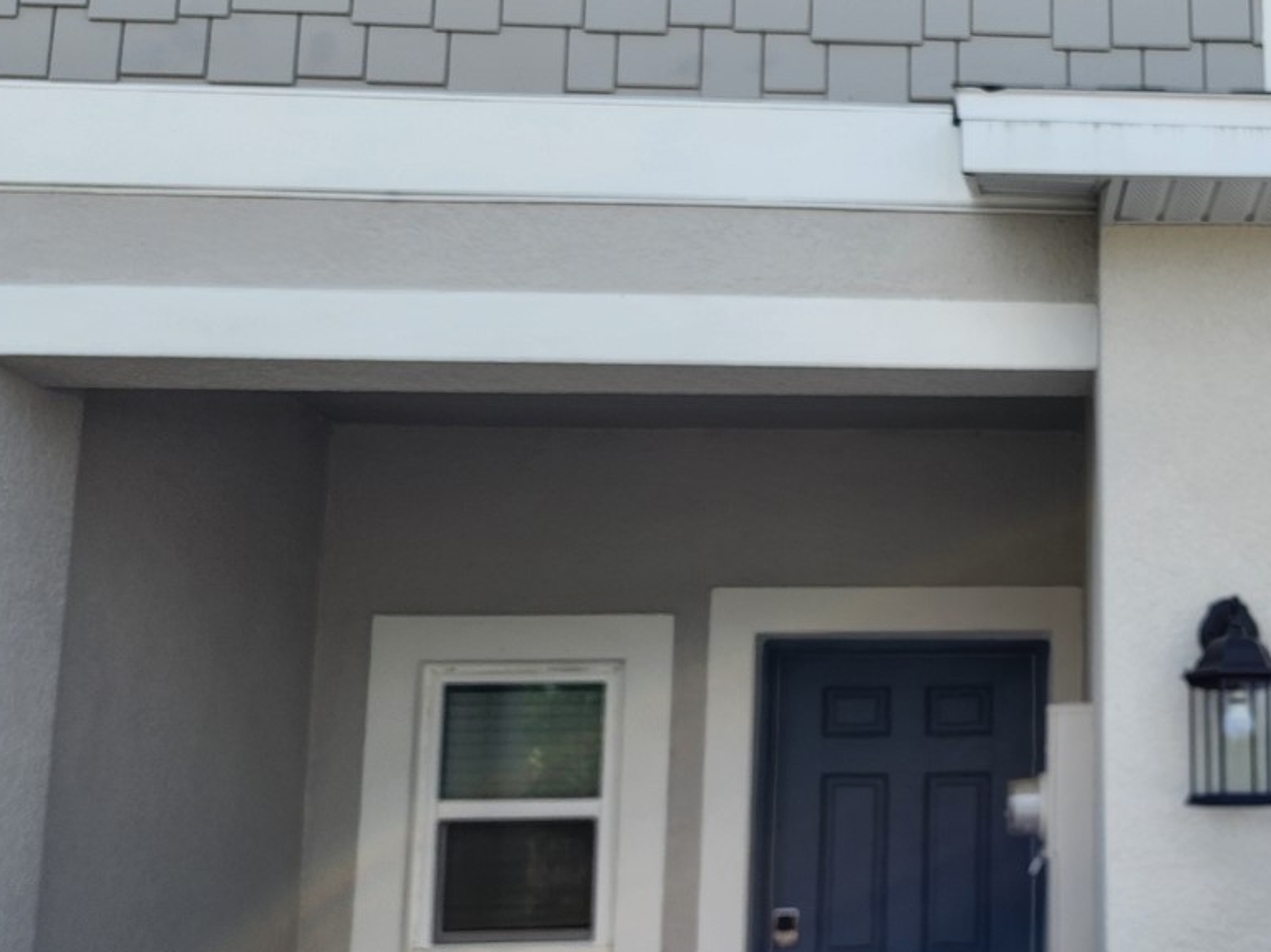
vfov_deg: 30.2
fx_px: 1762
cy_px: 579
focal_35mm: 48
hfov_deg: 36.8
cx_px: 1175
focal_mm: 6.4
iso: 12
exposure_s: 1/697
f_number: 1.8
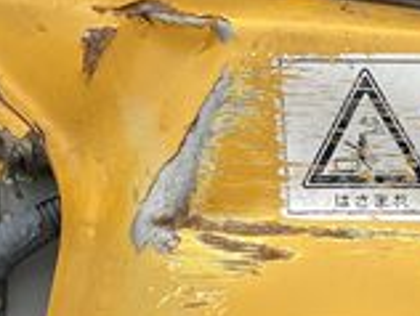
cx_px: 542
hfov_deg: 17.6
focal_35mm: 105
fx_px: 1276
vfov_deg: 13.3
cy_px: 478
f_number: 1.8
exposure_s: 1/998
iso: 32
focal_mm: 4.25
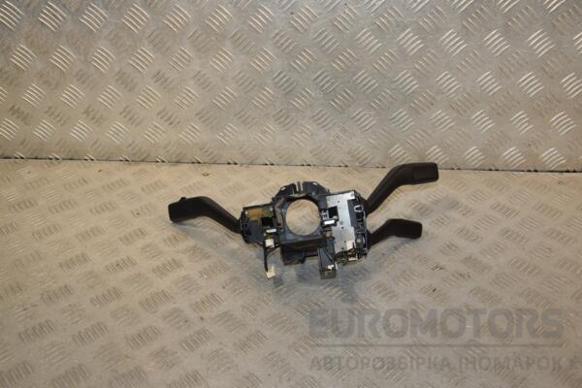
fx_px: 606
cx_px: 291
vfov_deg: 35.5
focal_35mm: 38
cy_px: 194
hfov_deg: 51.3
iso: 800
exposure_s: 1/200
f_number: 8
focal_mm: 25
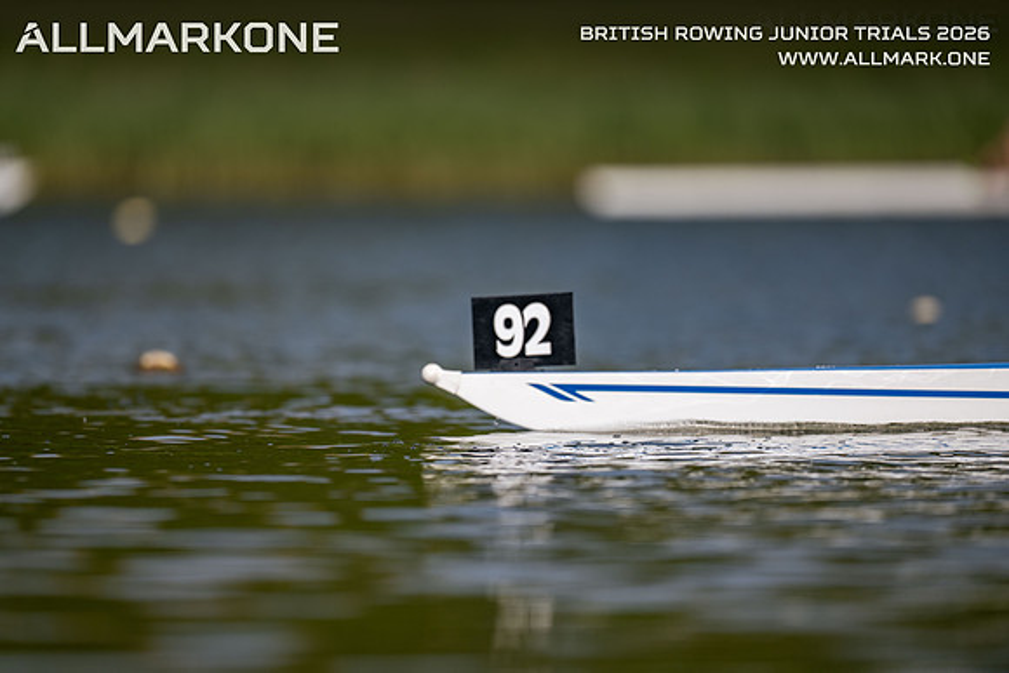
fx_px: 16820
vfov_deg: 2.3
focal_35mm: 600
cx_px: 504
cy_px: 336
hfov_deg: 3.4
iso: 140
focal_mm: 600
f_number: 4
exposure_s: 1/2500
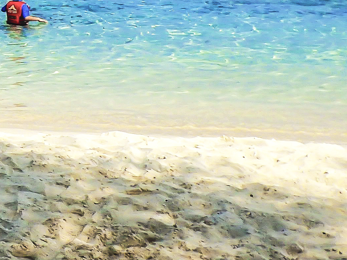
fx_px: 1103
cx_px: -385
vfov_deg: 13.1
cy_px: -42
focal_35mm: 110
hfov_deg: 14.3
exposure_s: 1/320
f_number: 8
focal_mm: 4.5
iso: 100
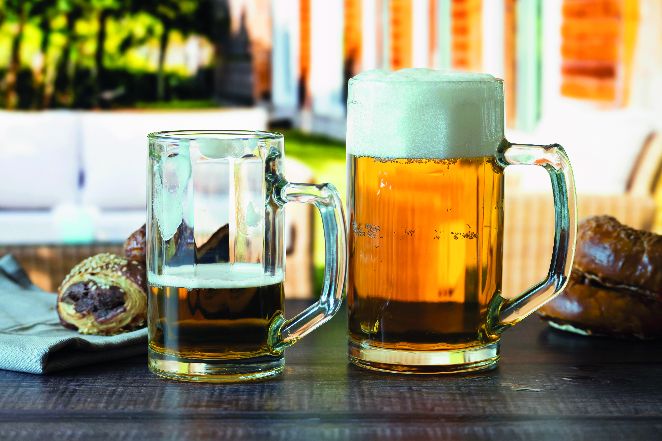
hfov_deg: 19.7
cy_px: 220
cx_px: 331
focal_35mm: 104
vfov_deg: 13.2
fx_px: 1903
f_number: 4.8
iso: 100
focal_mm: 69
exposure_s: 1/13
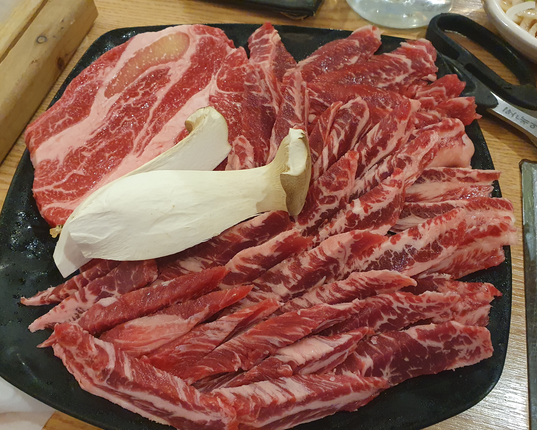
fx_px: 445
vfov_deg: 51.5
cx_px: 276
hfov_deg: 62.2
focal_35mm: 28
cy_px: 221
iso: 640
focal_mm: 4.32
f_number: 2.4
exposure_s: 1/40
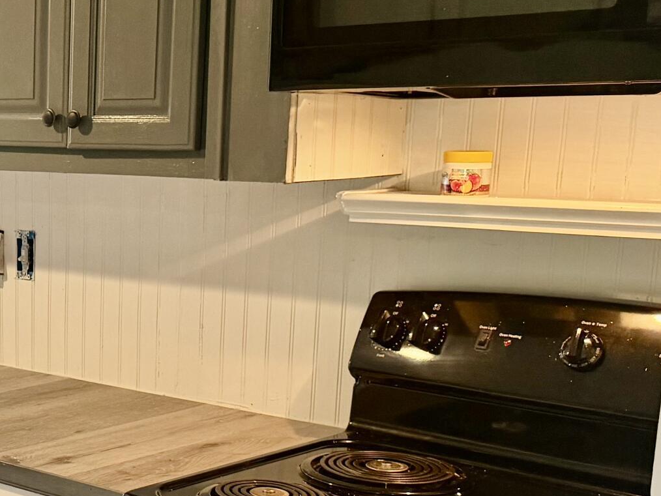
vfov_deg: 20.4
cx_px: -108
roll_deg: +1.6
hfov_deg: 25.0
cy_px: 414
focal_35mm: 71
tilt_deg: -12.4
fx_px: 1356
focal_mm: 6.76
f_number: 1.78
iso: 250
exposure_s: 1/60
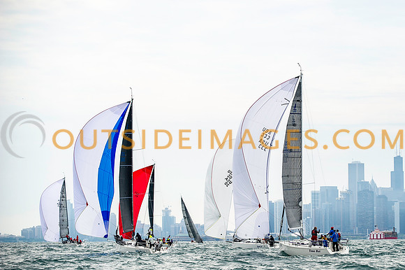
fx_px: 1733
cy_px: 146
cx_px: 279
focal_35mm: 154
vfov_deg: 8.9
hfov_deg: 13.3
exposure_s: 1/3200
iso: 250
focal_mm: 112
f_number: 4
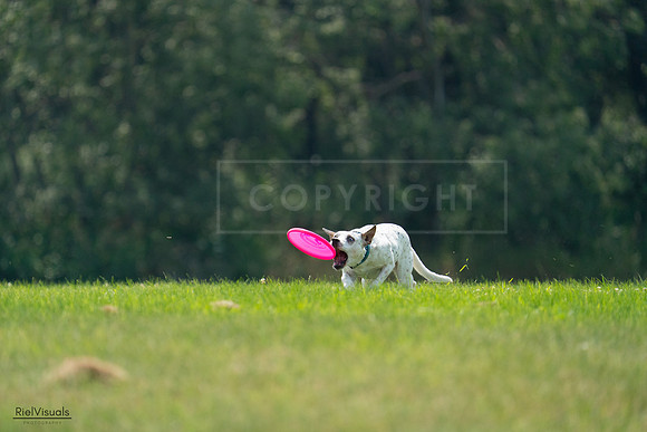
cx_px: 320
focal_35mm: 469
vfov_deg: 2.9
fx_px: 8427
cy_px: 216
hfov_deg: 4.4
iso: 2000
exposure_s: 1/4000
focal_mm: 459
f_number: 6.3
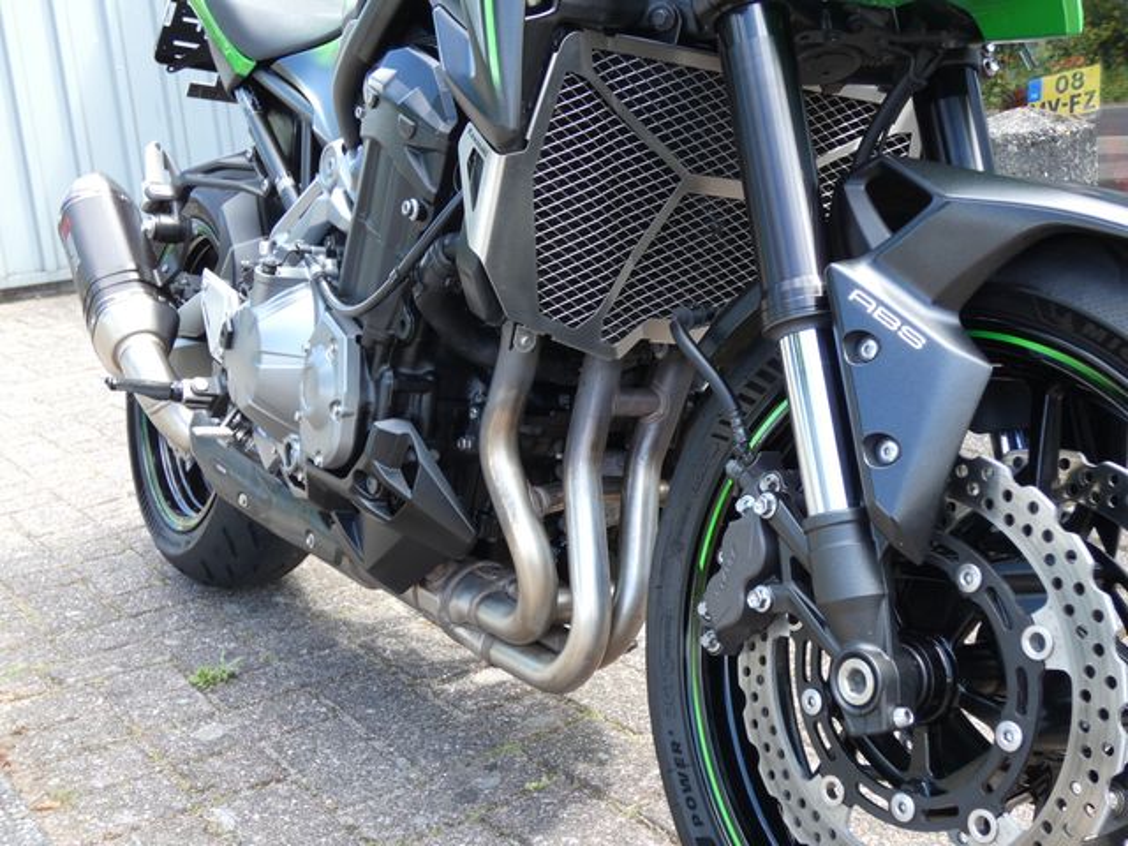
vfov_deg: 33.6
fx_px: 1401
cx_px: 564
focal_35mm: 43
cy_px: 423
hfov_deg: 43.9
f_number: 3.7
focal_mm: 7.8
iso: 80
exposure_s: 1/60
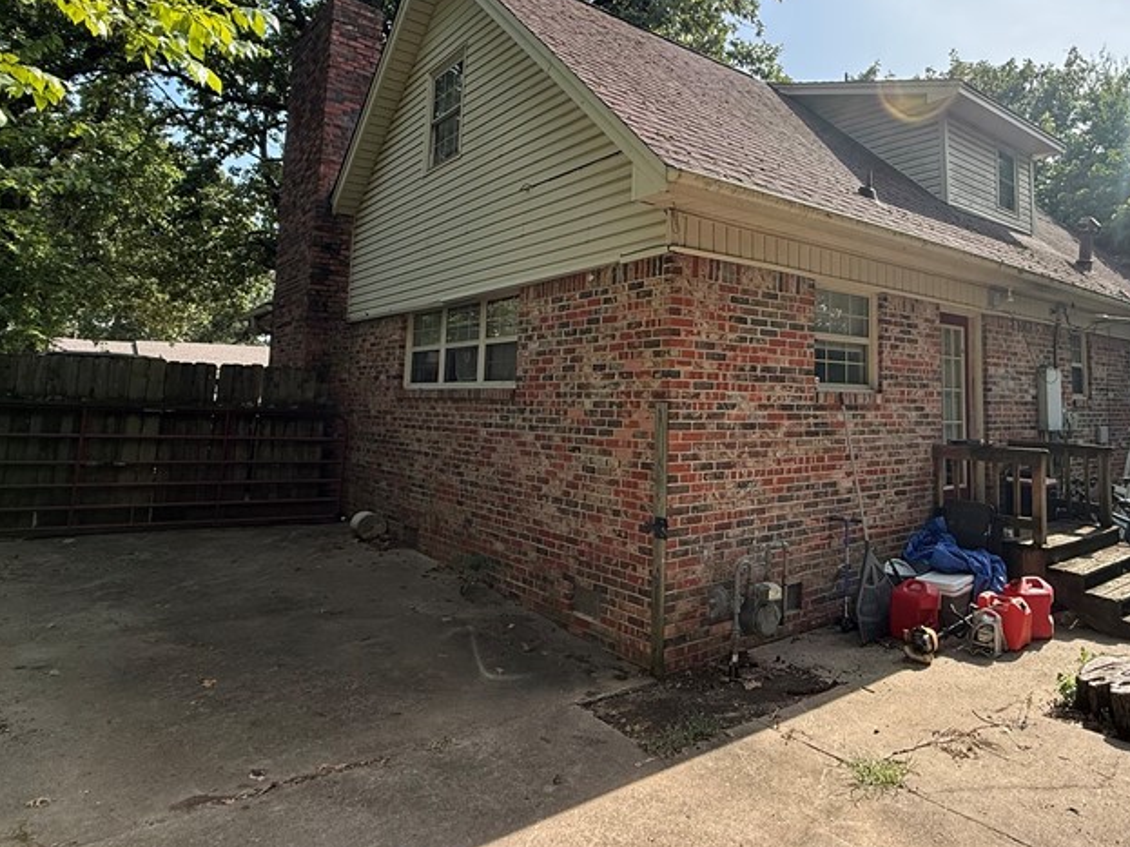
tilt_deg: +6.6
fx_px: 751
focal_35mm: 23
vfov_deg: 58.2
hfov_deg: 71.9
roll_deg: -1.8
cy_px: 323
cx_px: 747
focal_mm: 2.22
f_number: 2.2
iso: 64
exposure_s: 1/686
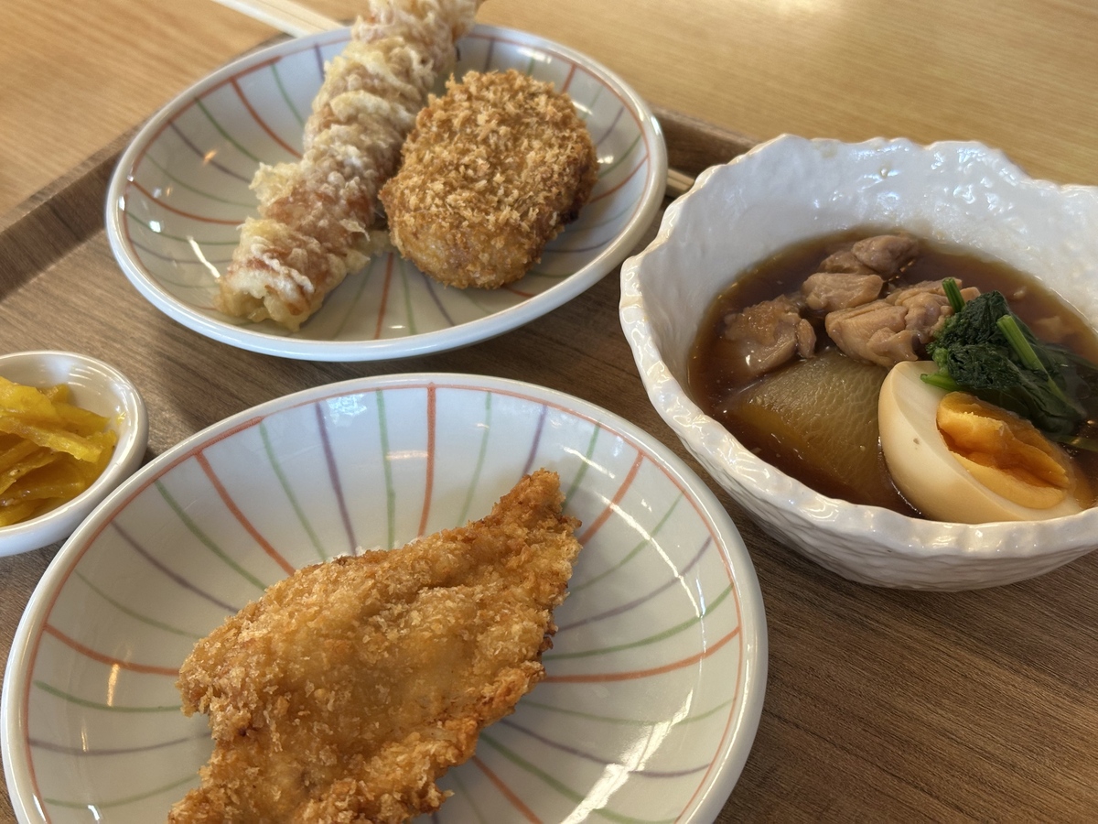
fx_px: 1523
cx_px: 549
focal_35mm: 48
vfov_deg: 30.3
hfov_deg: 39.7
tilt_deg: -45.2
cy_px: 412
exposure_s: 1/60
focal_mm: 6.86
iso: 125
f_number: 1.78
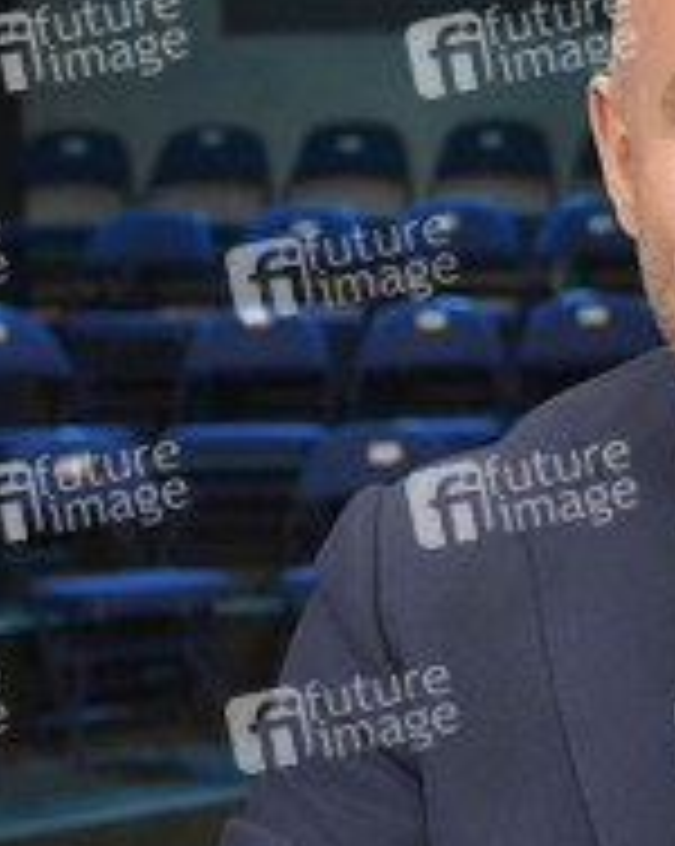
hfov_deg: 17.8
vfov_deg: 23.6
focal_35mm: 81
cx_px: 853
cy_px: 382
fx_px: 2026
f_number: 5.6
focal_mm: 36
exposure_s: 1/200
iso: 2500
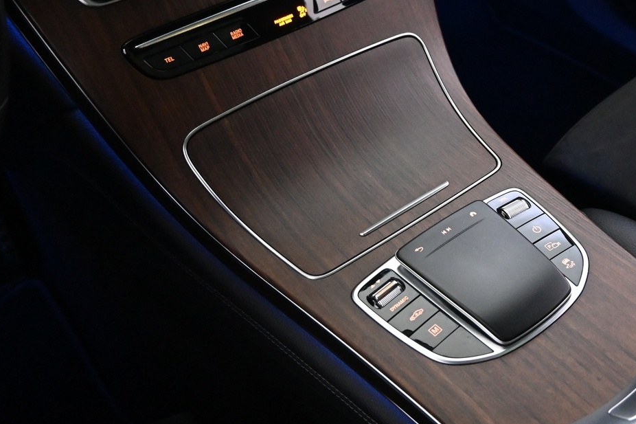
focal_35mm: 42
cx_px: 473
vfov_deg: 31.7
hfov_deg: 44.9
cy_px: 157
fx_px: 742
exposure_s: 1/25
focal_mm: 16
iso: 4500
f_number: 3.5
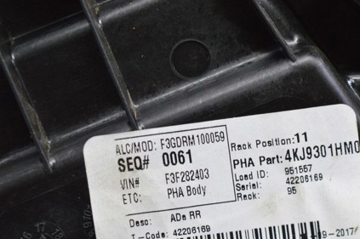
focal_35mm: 125
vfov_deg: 10.9
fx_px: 1246
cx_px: 271
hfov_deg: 16.4
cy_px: 179
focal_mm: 55
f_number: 5.6
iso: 800
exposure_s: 1/50
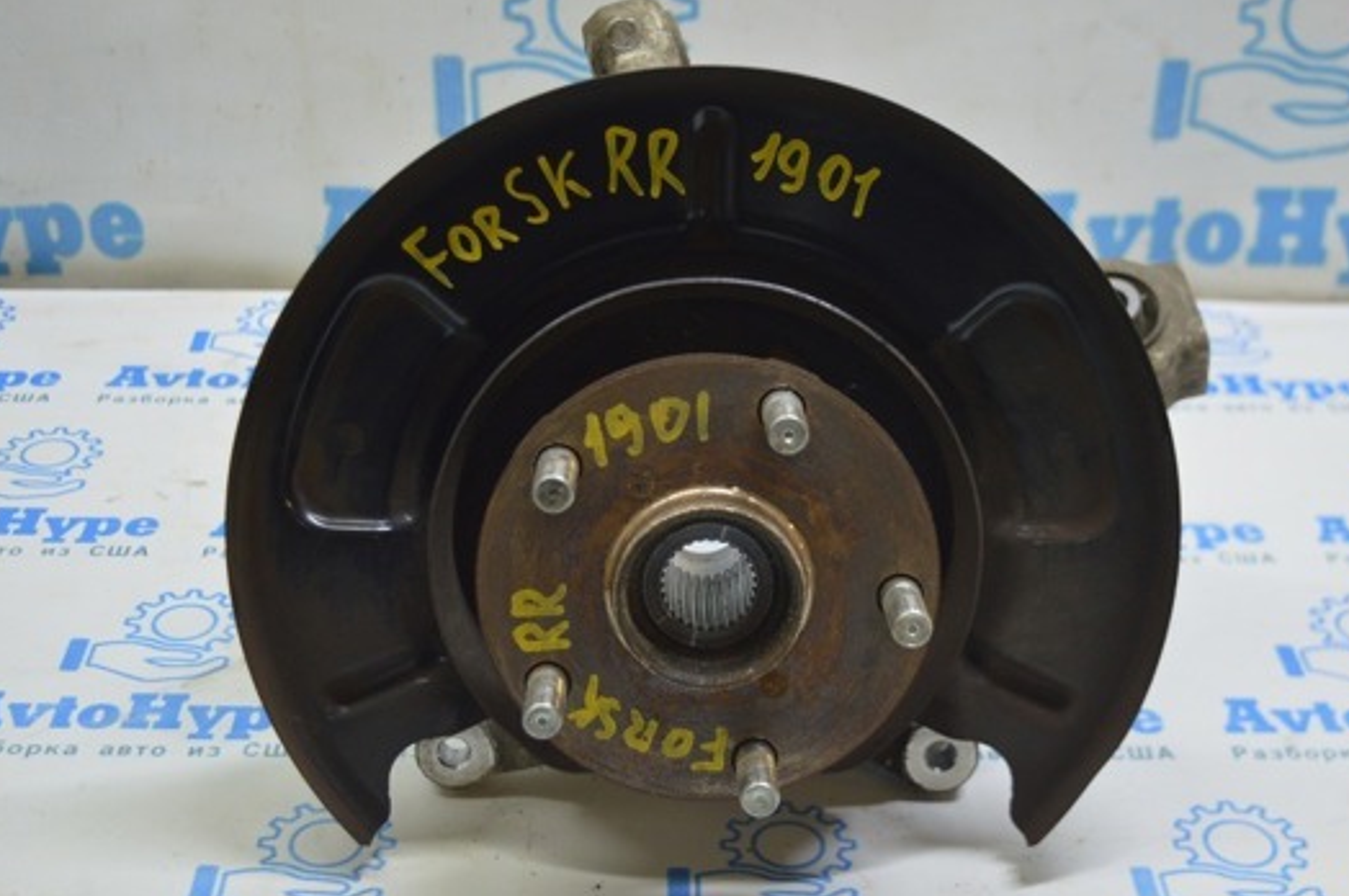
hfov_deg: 36.3
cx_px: 687
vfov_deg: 24.5
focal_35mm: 55
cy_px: 501
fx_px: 2058
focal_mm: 30
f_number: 4.2
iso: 400
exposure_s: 1/40
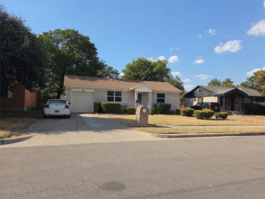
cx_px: 132
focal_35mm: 23
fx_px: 176
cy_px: 100
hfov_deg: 73.9
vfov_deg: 58.9
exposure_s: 1/1160
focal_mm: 5.4
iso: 25
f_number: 1.8
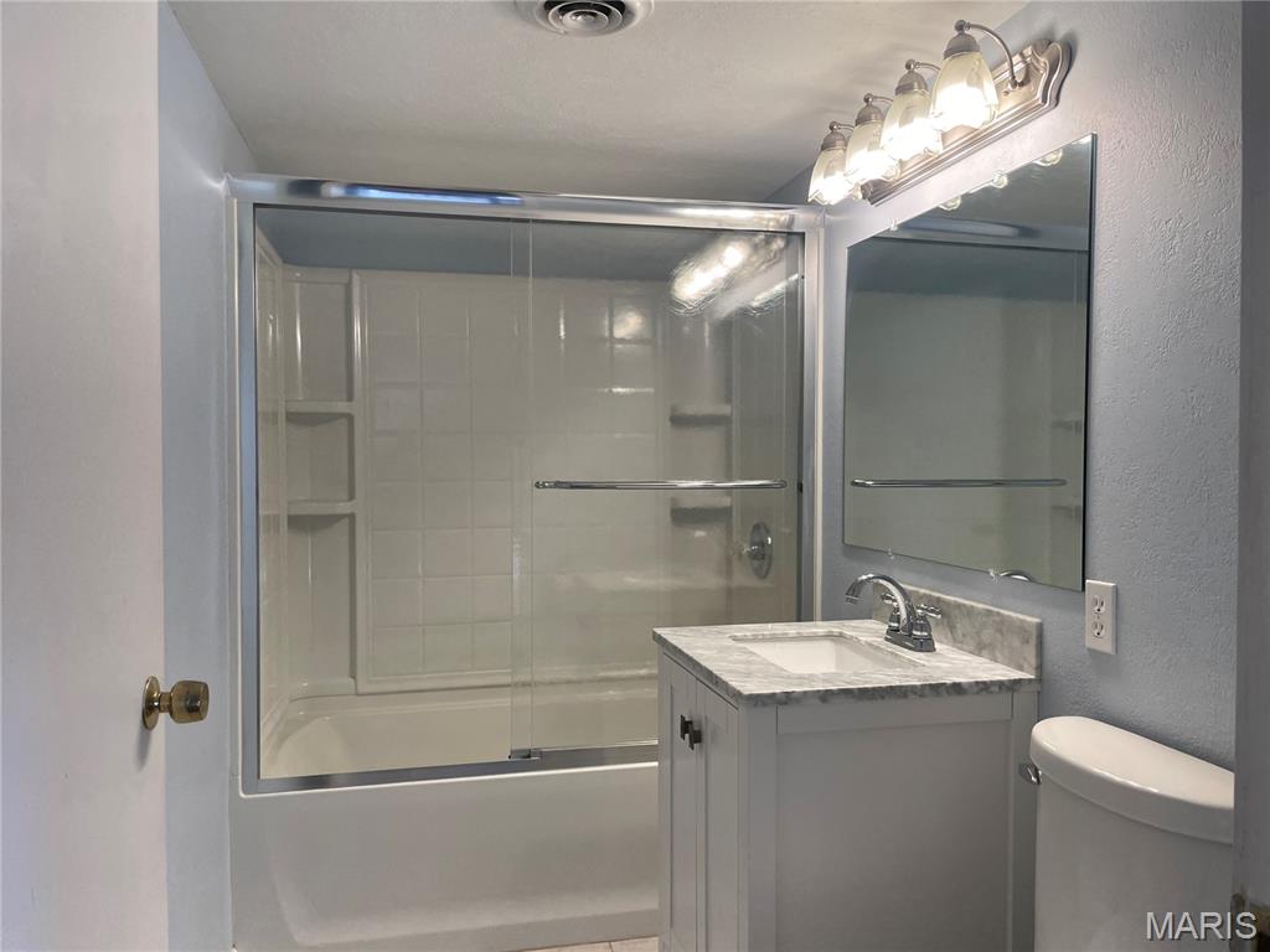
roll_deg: +0.4
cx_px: 635
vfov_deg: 53.1
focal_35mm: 26
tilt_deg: -1.1
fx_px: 954
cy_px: 476
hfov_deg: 67.3
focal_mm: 4.2
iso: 64
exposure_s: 1/120
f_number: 1.6
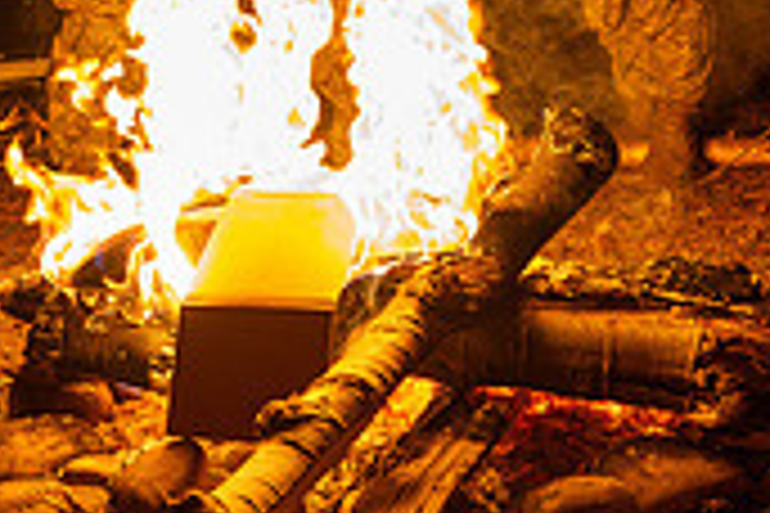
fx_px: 1818
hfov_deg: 23.8
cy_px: -191
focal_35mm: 85
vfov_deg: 15.2
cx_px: 232
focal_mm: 24
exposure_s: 1/200
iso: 4000
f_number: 2.8
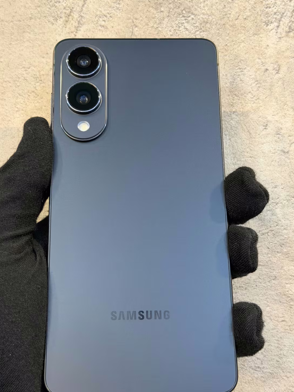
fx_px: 600
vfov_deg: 36.2
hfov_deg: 27.5
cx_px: 140
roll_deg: -2.2
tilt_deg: +6.9
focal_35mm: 53
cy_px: 210
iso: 250
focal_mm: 6.76
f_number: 1.78
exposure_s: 1/50
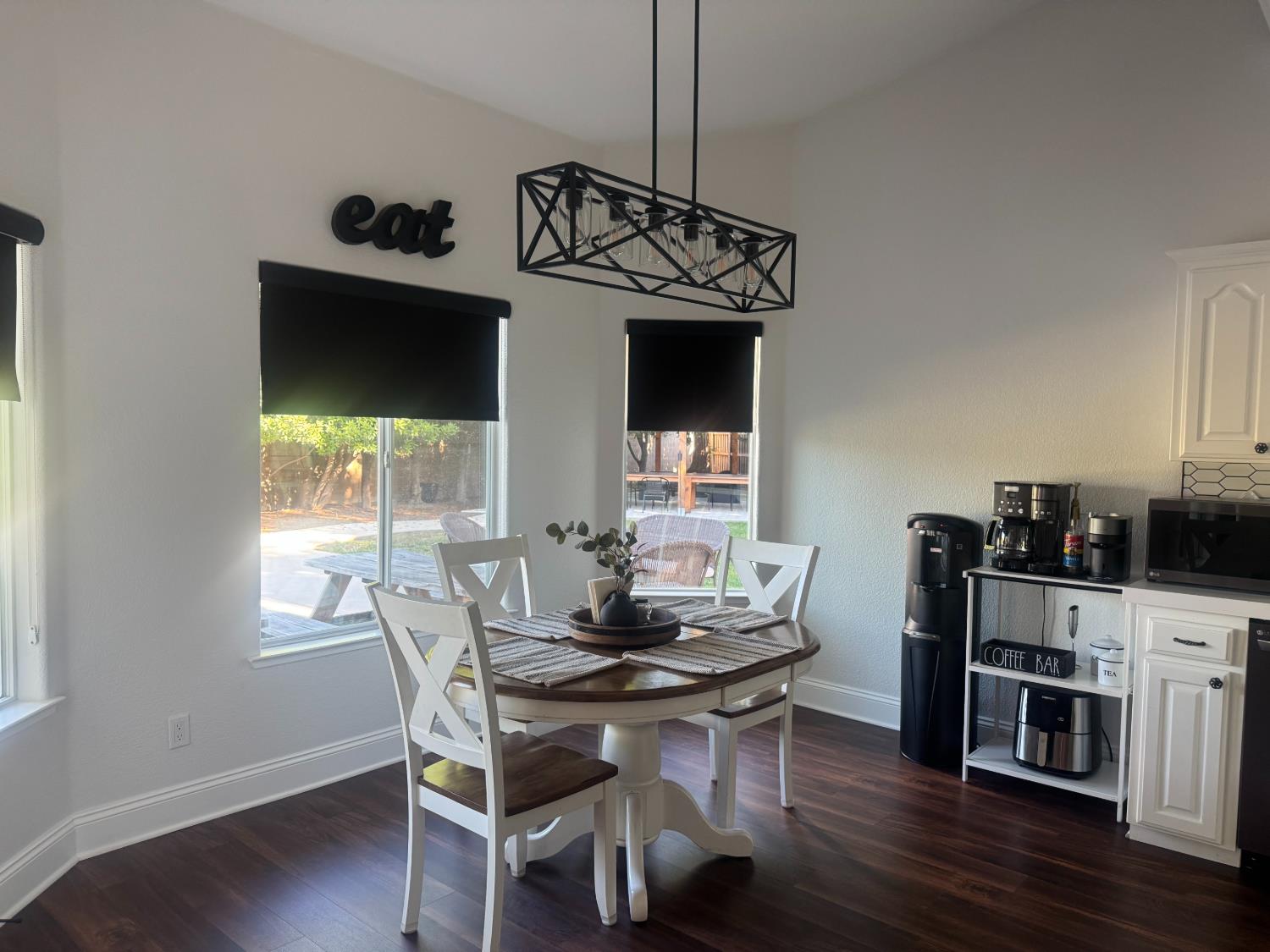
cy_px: 476
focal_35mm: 24
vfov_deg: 56.8
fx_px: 881
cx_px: 635
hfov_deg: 71.6
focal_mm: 6.76
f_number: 1.78
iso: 200
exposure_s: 1/120
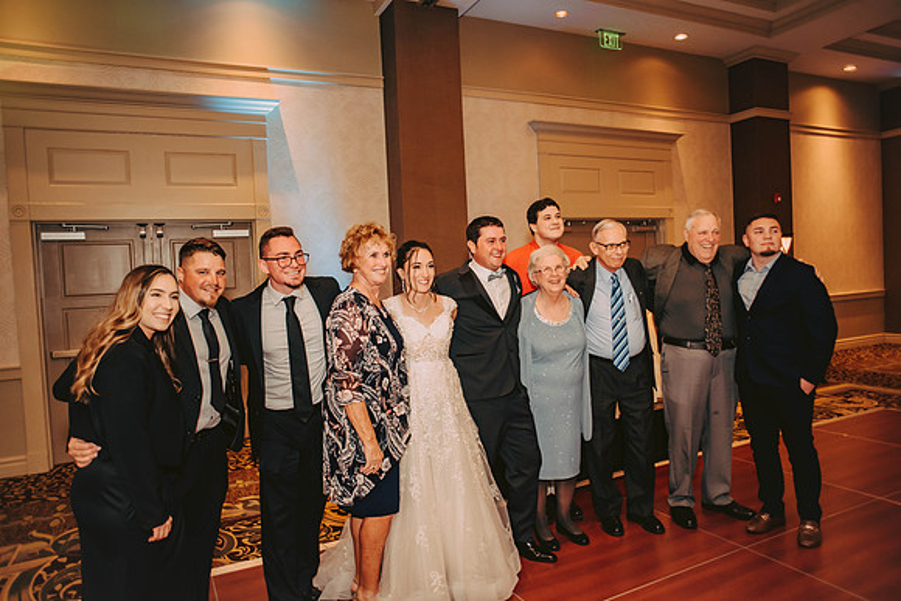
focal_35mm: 24
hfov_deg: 73.7
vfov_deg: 53.2
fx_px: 601
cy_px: 300
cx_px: 450
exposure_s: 1/125
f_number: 2.8
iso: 800
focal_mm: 24
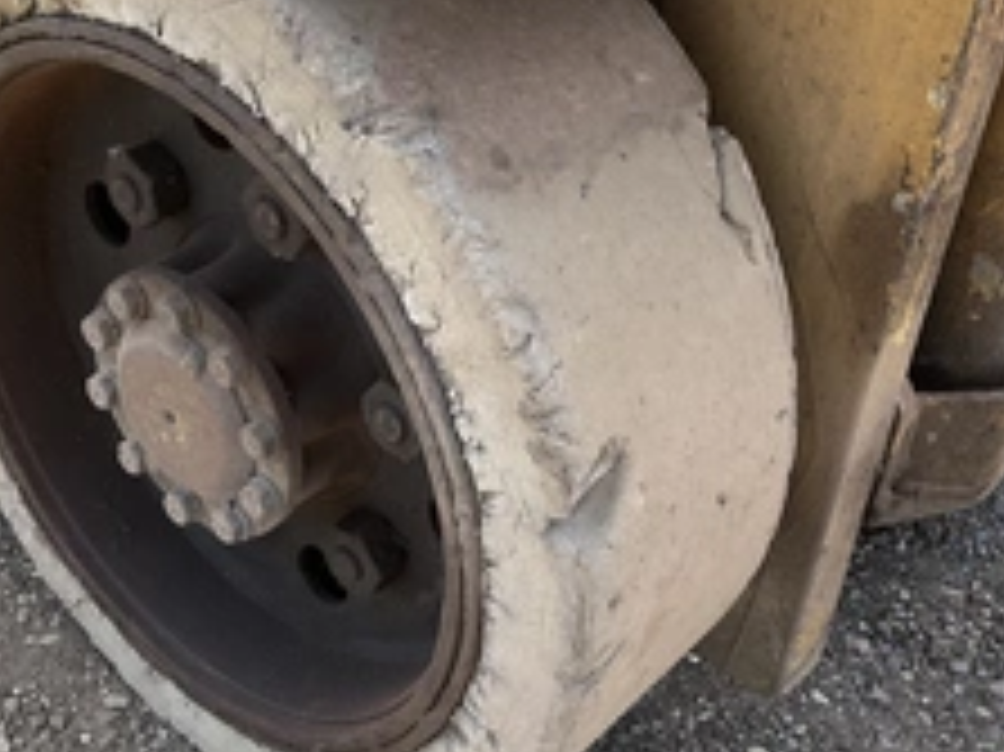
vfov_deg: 28.0
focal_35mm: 52
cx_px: 482
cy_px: 347
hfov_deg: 36.8
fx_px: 1507
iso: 25
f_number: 1.8
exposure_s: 1/380
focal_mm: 3
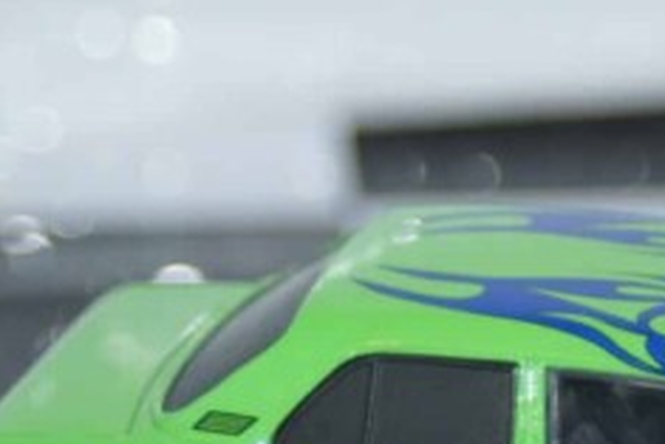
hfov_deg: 6.7
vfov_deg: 4.5
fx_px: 5656
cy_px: 509
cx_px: 526
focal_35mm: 306
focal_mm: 80
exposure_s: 1/60
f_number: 5.6
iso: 200
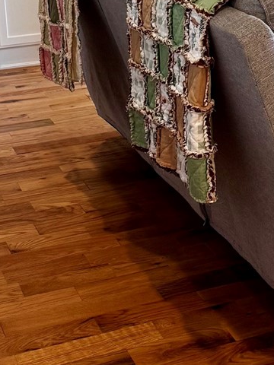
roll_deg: +1.0
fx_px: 1013
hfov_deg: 14.9
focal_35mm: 96
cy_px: 8
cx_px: 327
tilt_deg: -11.5
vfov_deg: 19.9
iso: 160
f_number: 1.78
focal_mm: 6.76
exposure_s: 1/60
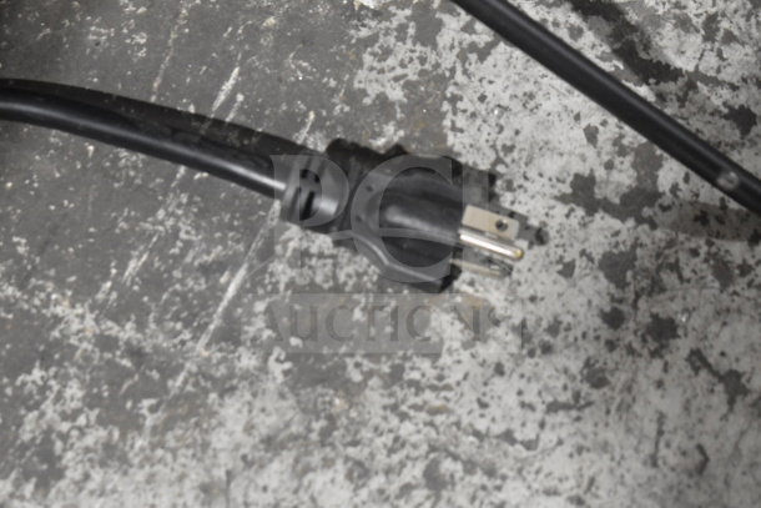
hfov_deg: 24.6
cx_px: 380
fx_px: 1744
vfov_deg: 16.6
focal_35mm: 82
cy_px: 254
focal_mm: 55
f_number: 5.6
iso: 5000
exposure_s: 1/100
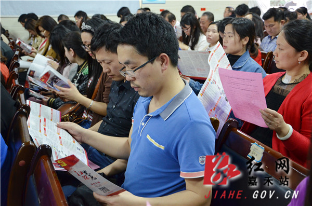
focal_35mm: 42
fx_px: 363
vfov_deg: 31.7
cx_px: 156
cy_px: 103
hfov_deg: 46.5
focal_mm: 28
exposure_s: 1/30
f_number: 4
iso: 1400
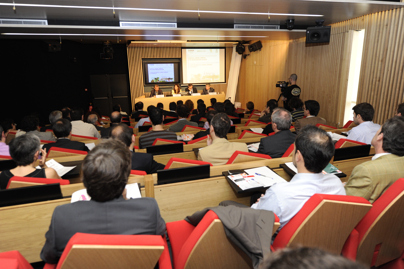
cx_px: 202
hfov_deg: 73.8
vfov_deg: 53.1
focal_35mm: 24
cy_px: 134
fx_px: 269
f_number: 4
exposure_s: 1/125
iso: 2500
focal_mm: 24
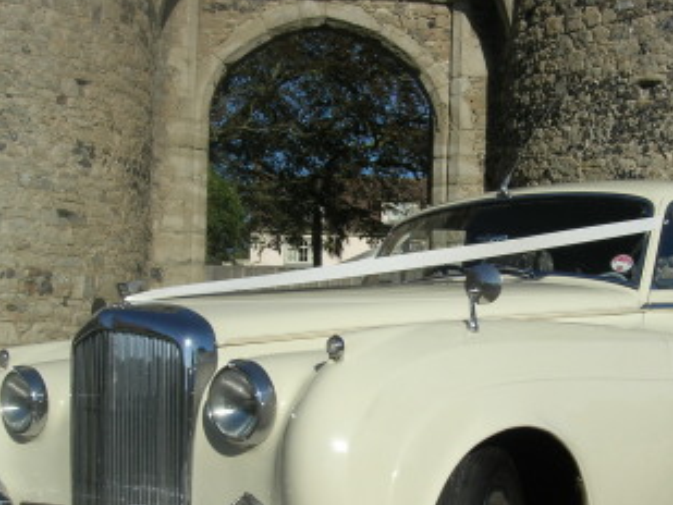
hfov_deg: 30.5
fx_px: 1225
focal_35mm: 63
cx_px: 449
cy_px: 366
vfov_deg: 23.1
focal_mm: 7.8
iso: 64
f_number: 4.8
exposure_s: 1/1116
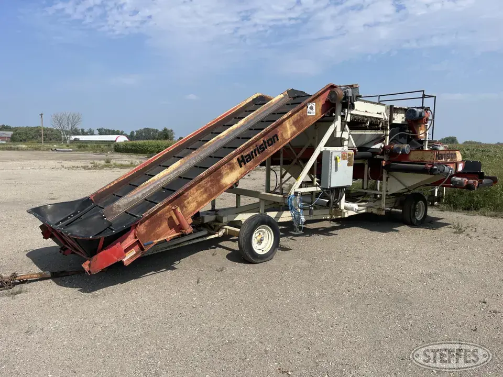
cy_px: 188
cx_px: 252
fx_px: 378
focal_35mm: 26
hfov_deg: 67.3
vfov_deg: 53.1
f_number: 1.6
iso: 32
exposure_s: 1/4348
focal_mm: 5.1
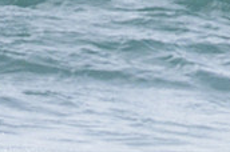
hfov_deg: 0.8
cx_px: 135
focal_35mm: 2703
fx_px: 17237
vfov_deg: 0.5
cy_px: 242
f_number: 11
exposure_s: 1/2000
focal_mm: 800
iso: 1400
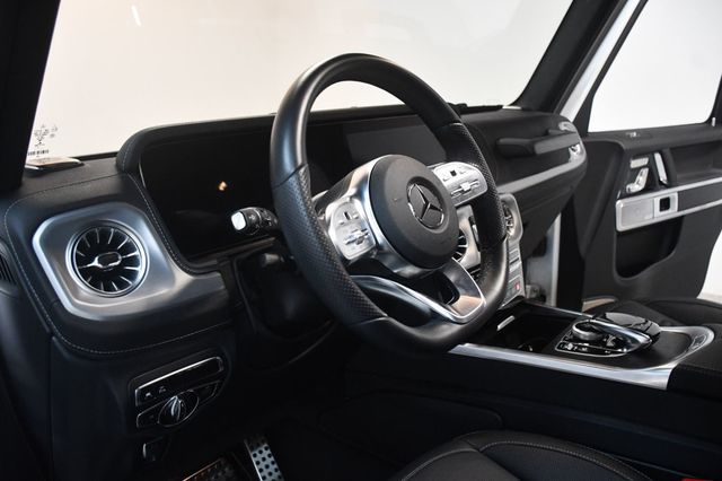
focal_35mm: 30
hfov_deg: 62.0
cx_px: 361
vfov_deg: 43.6
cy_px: 240
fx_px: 601
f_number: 3.5
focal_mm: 20
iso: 3200
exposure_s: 1/125
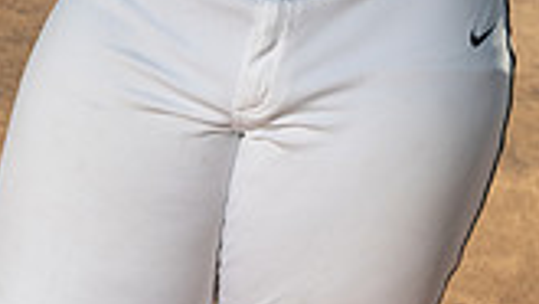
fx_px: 1630
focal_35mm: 114
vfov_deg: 9.6
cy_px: -379
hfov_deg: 18.7
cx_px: 379
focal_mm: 40
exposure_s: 1/200
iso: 500
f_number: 5.6
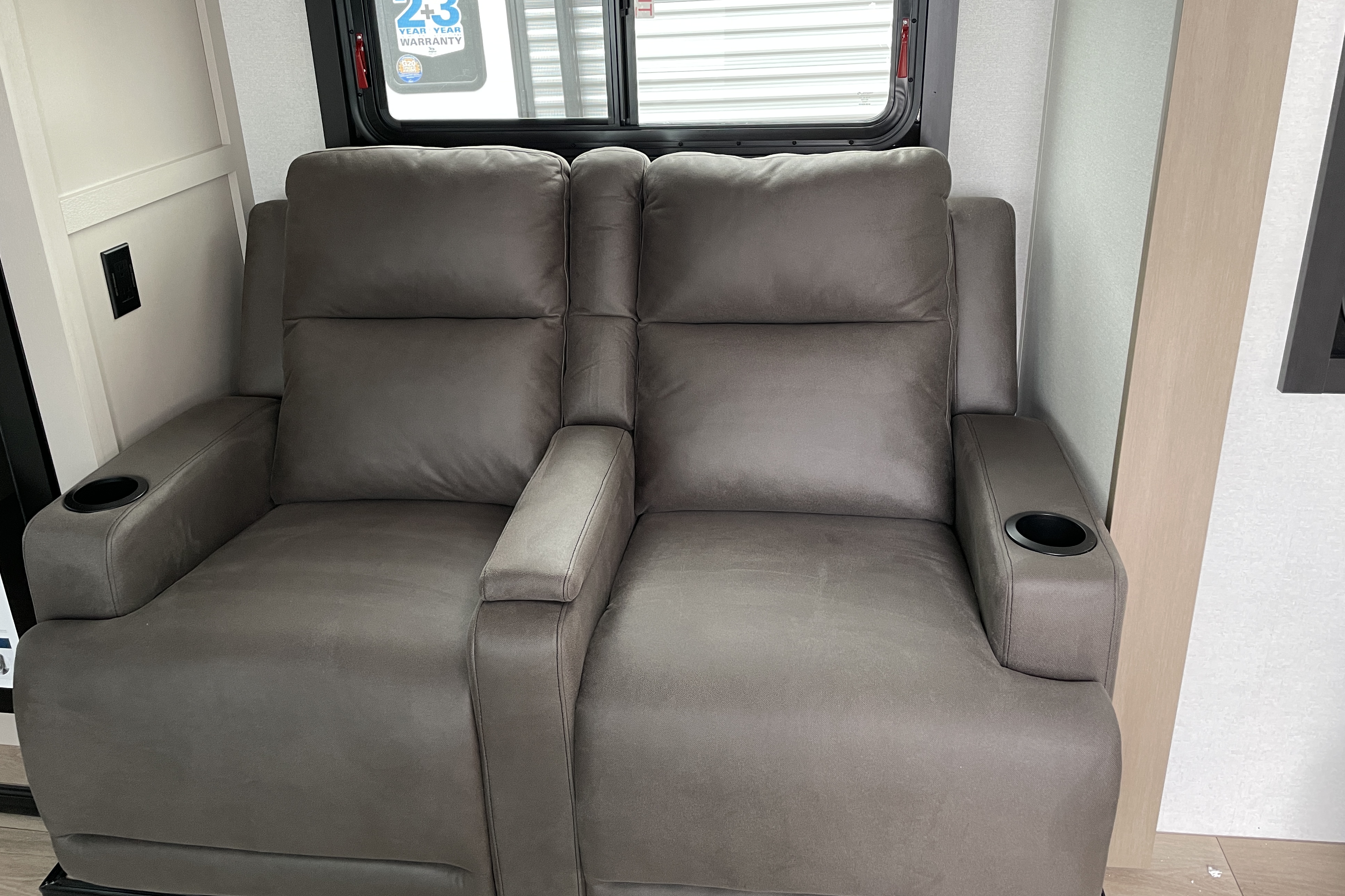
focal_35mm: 28
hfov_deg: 65.5
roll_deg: +4.9
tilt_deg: -20.9
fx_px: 1046
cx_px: 659
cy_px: 376
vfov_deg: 46.2
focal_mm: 4.2
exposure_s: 1/76
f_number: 1.6
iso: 125
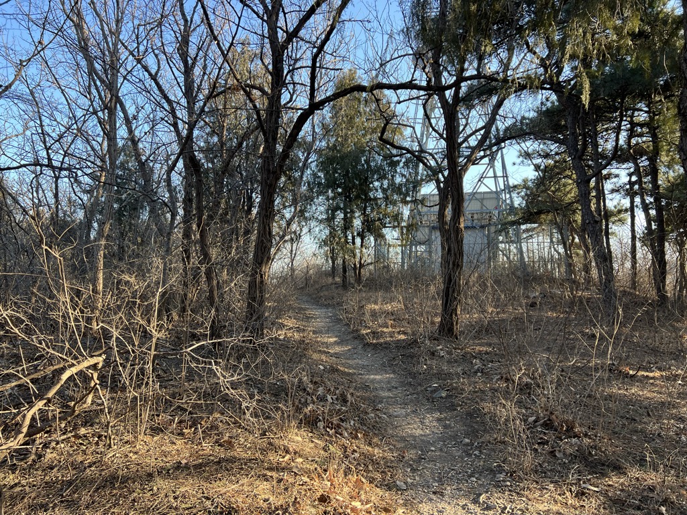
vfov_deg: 53.1
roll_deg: +0.5
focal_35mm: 26
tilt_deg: +3.6
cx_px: 344
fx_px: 516
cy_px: 258
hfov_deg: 67.3
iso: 50
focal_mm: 5.7
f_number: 1.5
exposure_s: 1/380
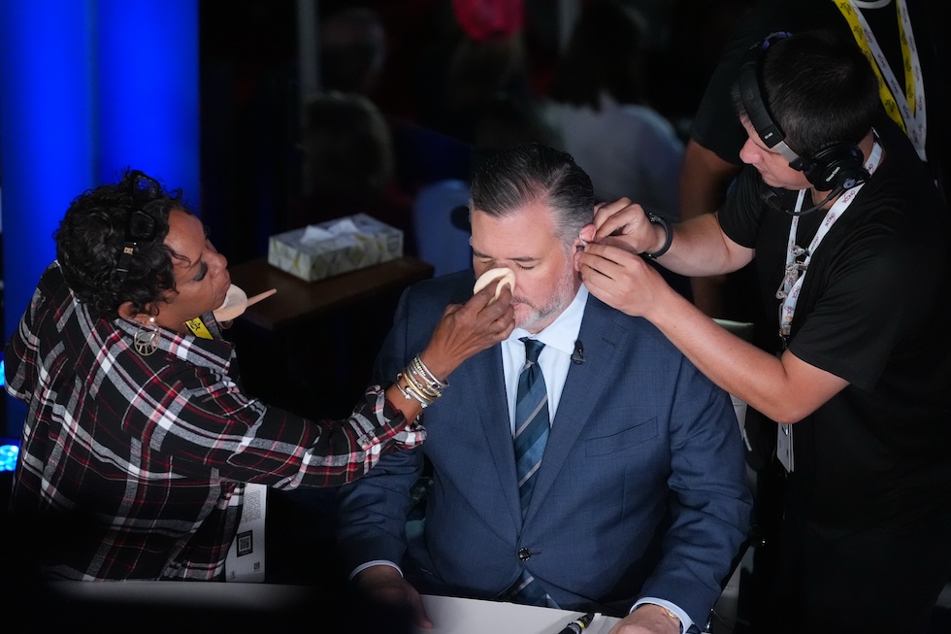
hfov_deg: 10.3
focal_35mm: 200
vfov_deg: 6.9
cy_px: 317
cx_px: 476
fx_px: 5282
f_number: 4.5
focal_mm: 200
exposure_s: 1/640
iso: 6400
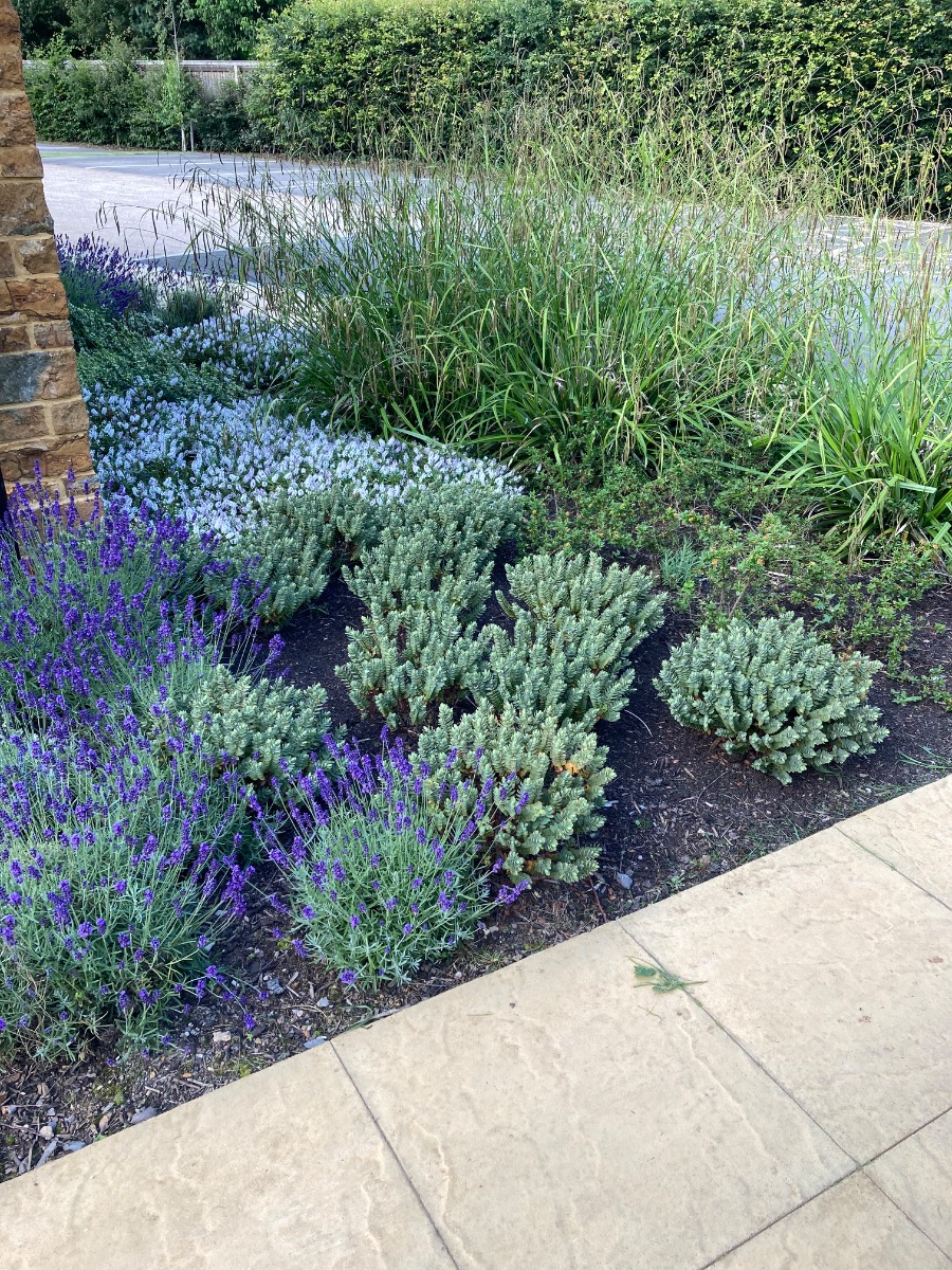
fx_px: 1027
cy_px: 635
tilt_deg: -29.0
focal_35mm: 28
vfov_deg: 63.4
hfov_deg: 49.7
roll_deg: -0.9
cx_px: 476
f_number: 1.8
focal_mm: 3.99
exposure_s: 1/124
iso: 20
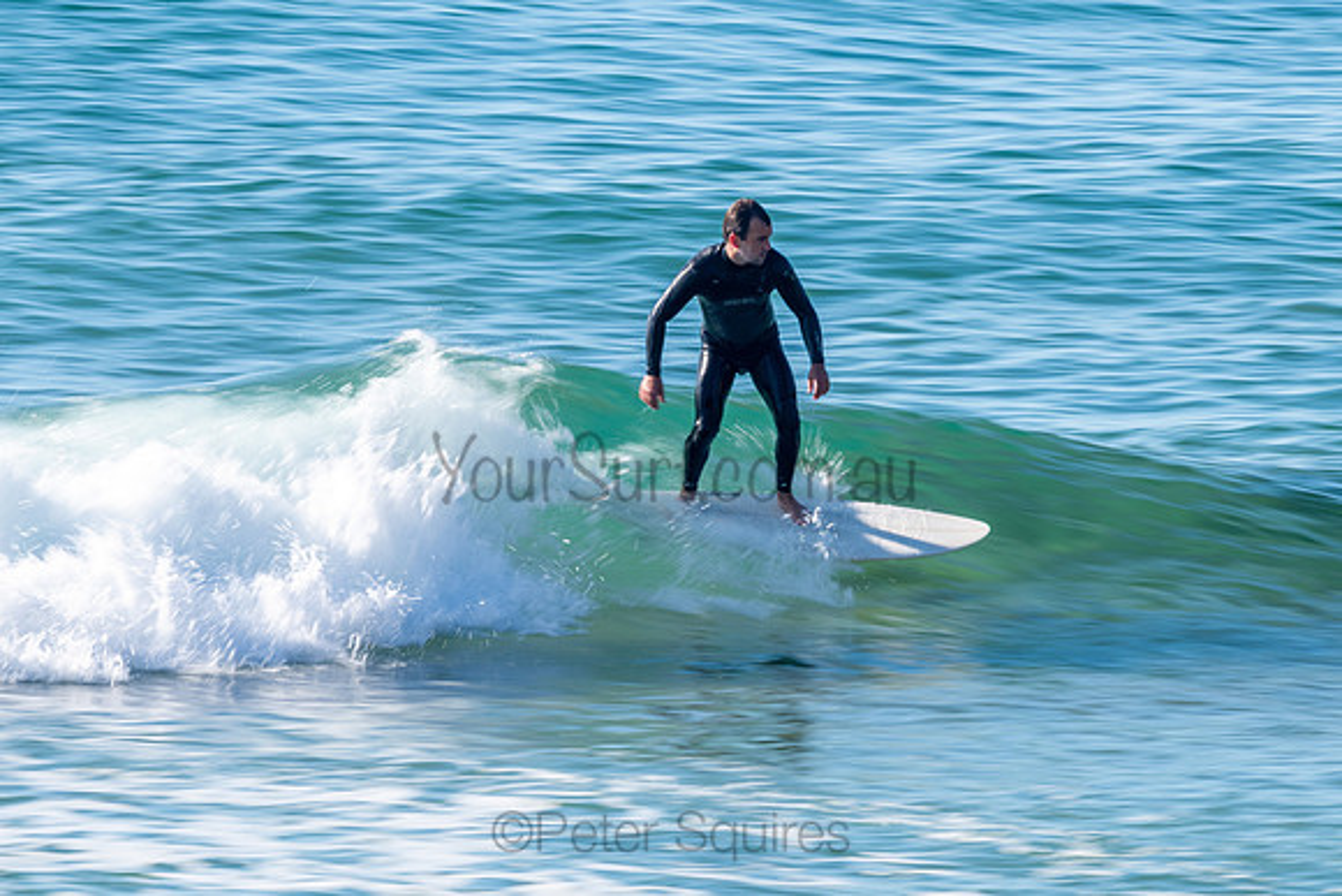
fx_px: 22317
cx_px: 686
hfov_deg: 3.4
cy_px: 438
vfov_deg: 2.3
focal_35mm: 599
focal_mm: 500
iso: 64
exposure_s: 1/40
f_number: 22
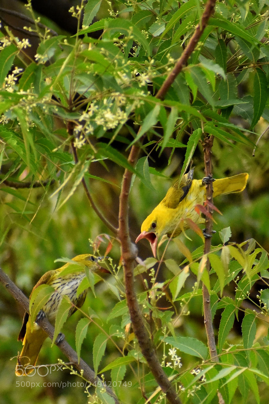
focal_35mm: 450
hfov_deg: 3.1
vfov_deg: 4.6
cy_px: 202
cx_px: 134
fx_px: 5046
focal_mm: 300
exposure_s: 1/500
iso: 2200
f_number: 8
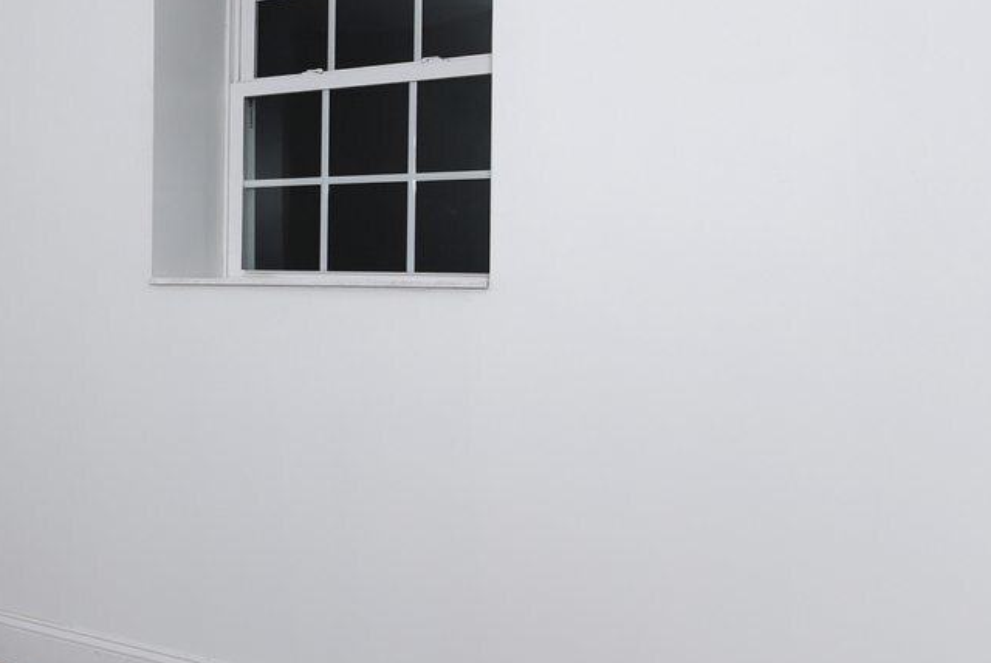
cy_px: 416
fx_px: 964
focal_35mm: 35
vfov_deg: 37.7
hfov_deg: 40.7
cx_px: -156
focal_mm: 14
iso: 400
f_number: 8
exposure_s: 1/125
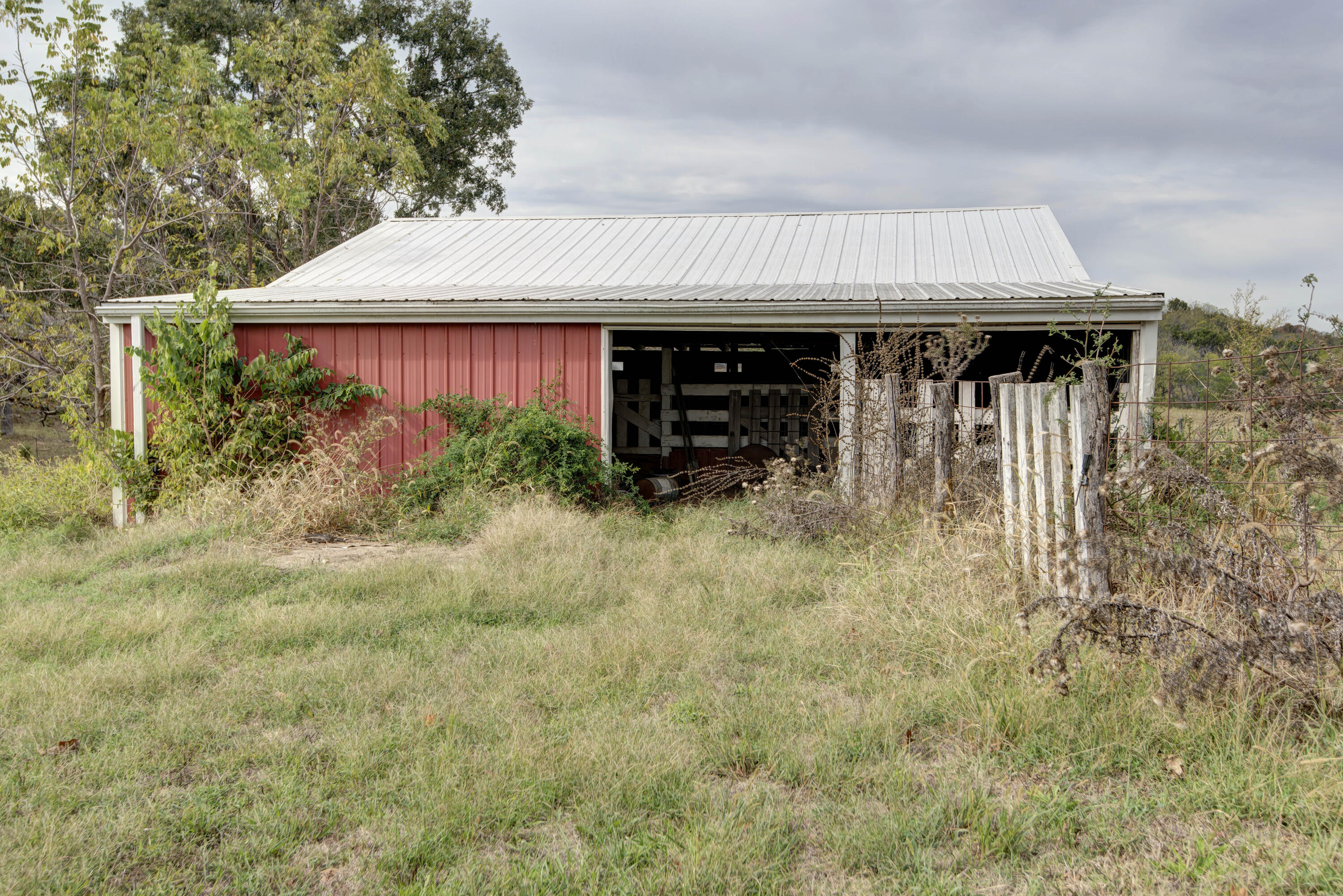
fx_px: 1194
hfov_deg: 58.7
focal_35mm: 32
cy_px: 448
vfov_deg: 41.1
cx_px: 672
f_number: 6.7
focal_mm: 32
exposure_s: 1/180
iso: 100
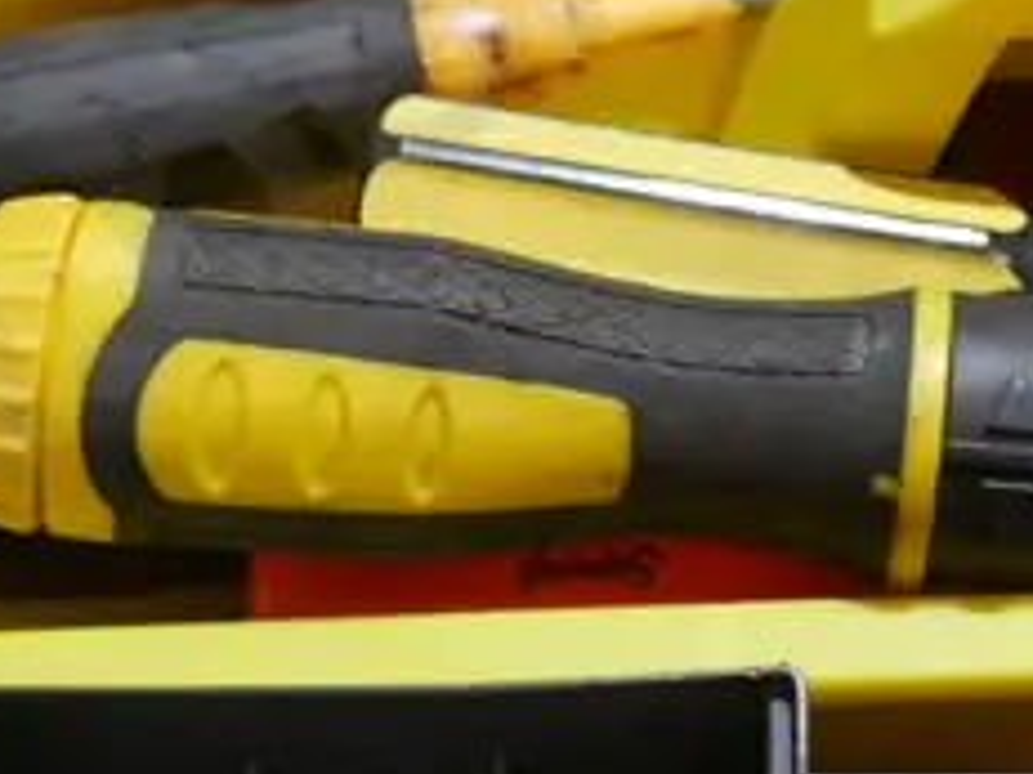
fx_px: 4235
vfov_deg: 10.0
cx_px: 1113
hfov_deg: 13.6
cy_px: -479
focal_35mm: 142
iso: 400
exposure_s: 1/60
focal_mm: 16
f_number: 3.6
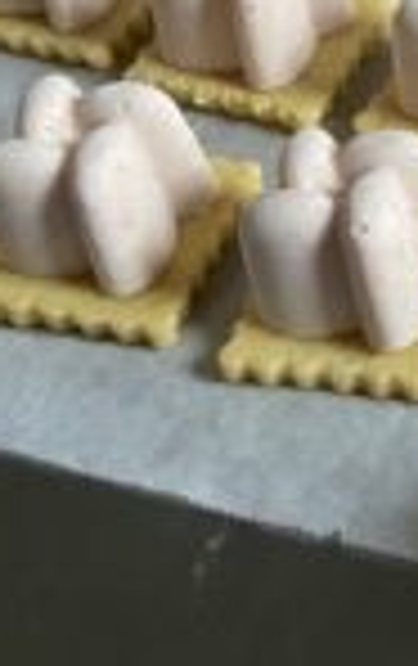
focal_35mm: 93
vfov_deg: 22.1
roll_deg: +3.4
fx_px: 1689
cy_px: 176
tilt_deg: -42.5
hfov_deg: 13.1
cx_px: 672
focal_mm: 4.25
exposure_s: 1/60
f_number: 1.8
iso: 400
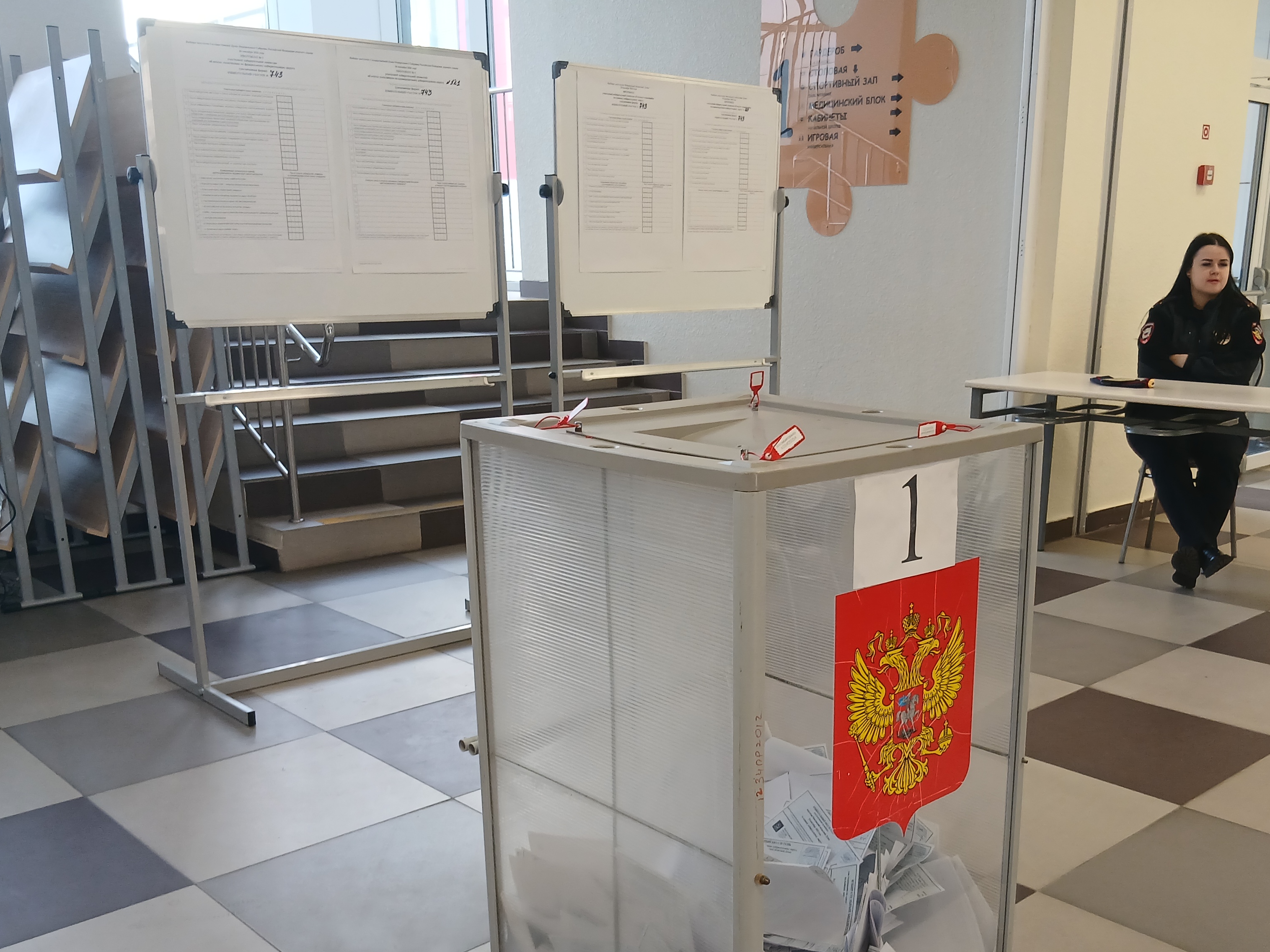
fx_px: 1284
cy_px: 622
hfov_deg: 52.3
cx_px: 750
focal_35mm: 35
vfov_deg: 40.3
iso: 100
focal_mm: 3.98
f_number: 1.8
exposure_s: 1/50
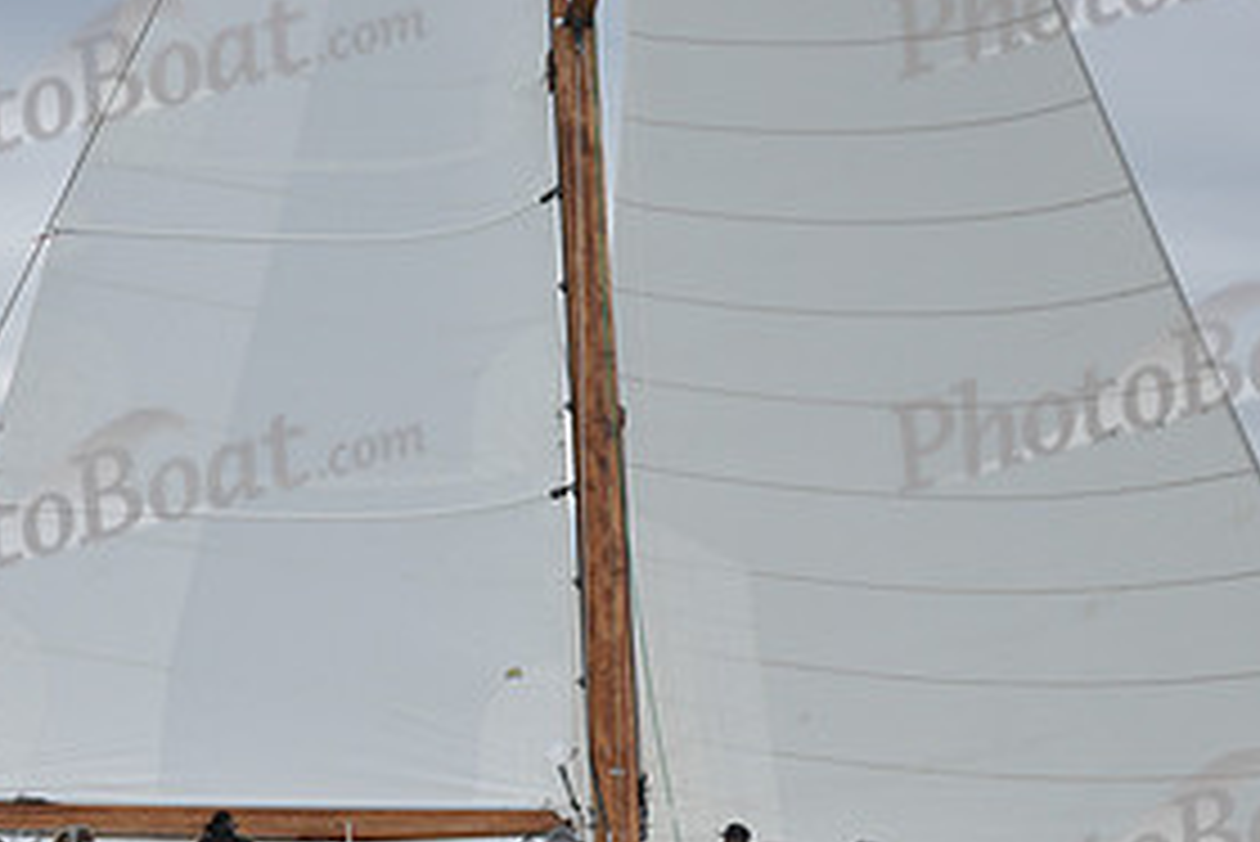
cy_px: 673
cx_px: 662
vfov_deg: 9.5
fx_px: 5077
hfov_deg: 14.1
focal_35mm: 145
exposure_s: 1/1000
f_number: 8
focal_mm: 70
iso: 320
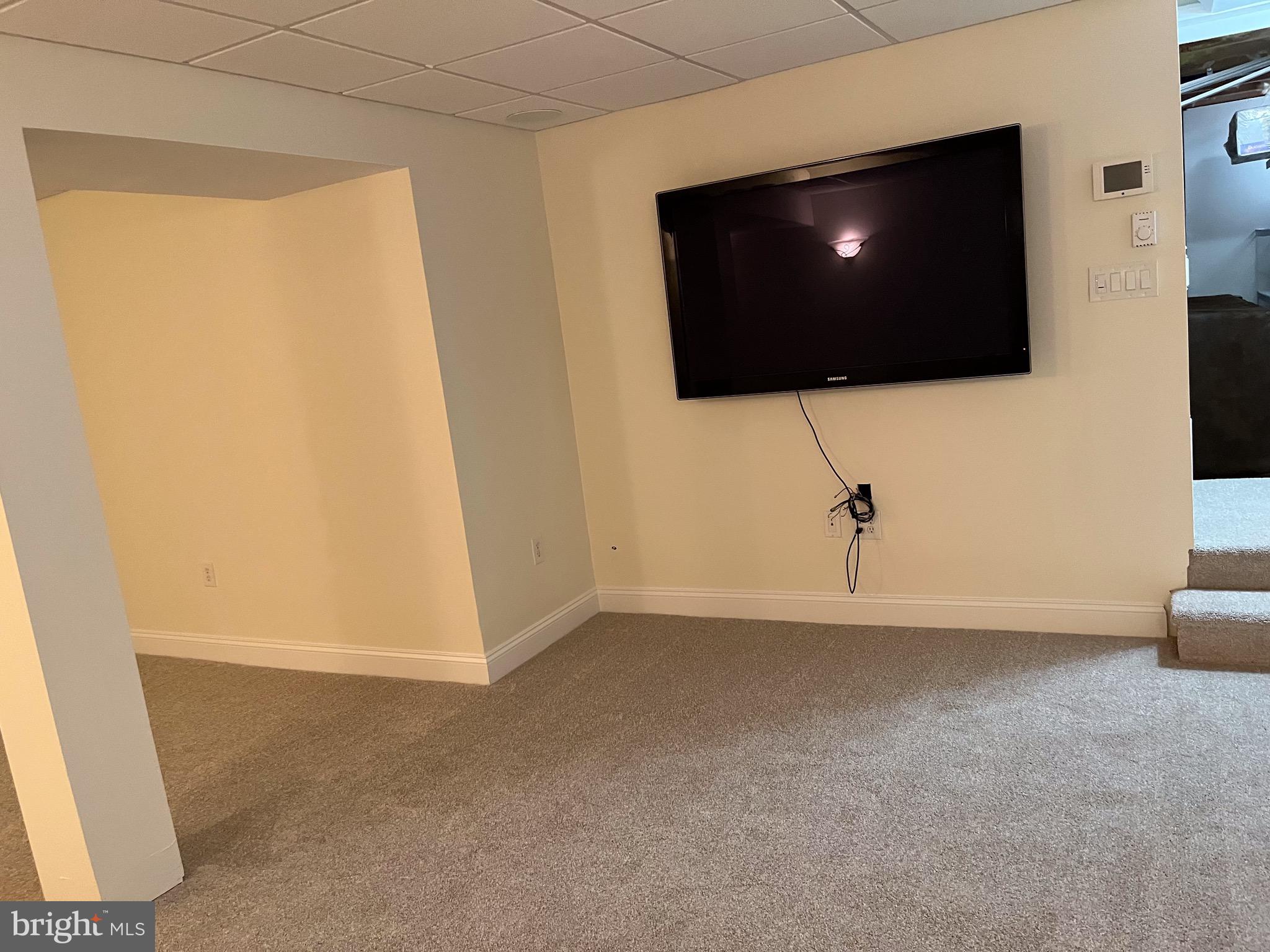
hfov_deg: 67.3
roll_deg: +7.4
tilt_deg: -8.5
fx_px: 954
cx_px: 635
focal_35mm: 26
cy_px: 476
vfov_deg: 53.1
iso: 400
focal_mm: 5.1
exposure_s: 1/60
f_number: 1.6
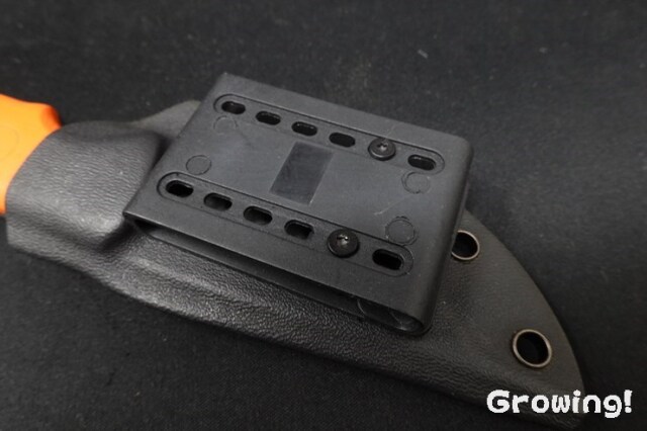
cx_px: 324
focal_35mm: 24
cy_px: 216
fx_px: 431
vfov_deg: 53.1
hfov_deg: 73.8
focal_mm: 9
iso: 800
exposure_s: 1/30
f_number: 6.3
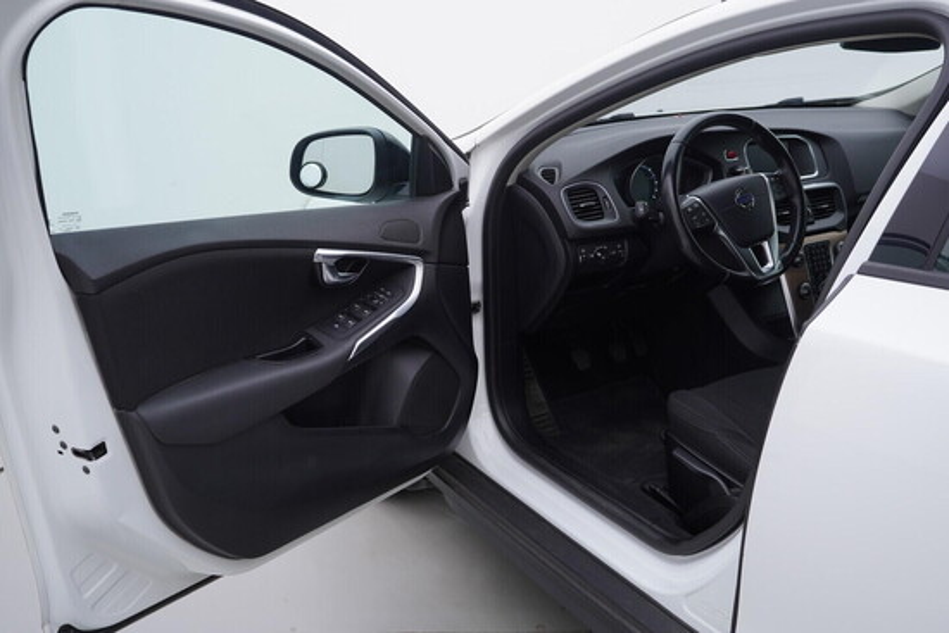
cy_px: 316
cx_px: 474
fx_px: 949
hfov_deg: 53.1
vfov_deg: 36.9
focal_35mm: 36
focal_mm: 24
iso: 125
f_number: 3.5
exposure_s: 1/60
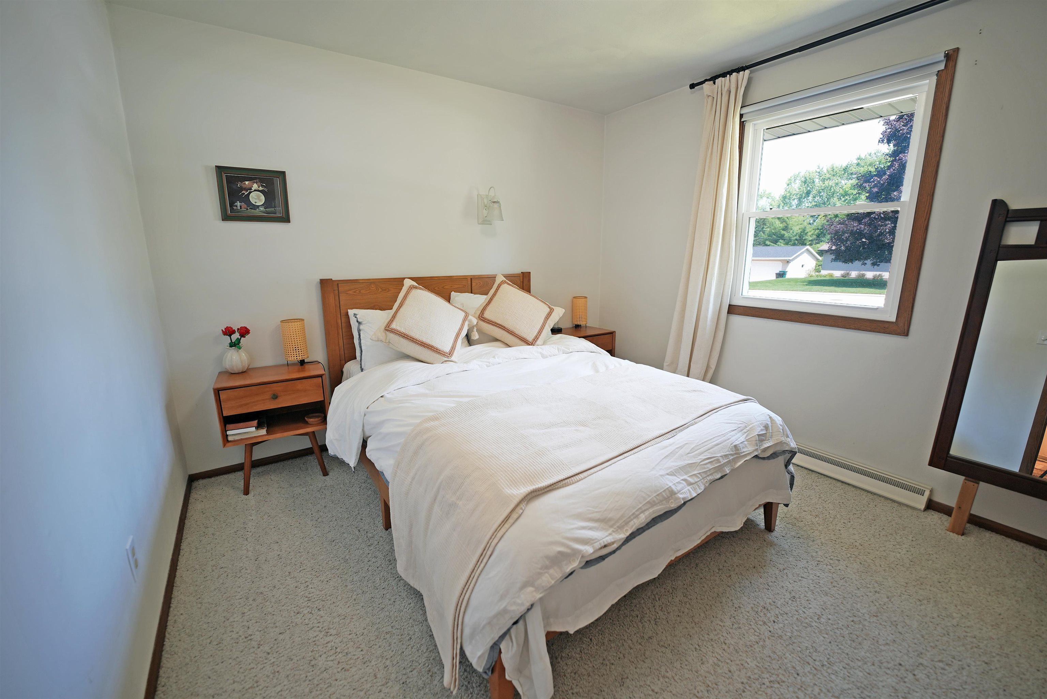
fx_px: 407
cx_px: 524
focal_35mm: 14
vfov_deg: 81.3
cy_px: 350
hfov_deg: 104.2
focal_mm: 14
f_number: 2.8
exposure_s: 1/30
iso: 160
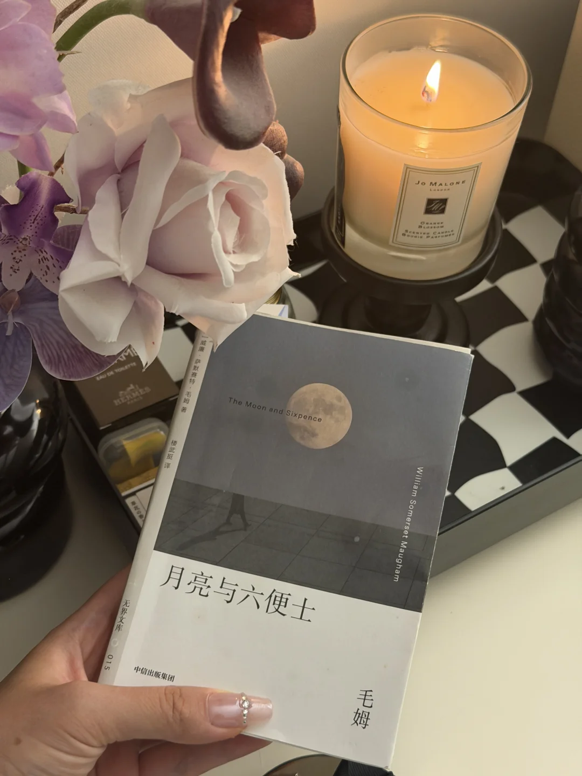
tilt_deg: -52.0
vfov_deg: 39.7
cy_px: 388
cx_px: 291
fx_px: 1076
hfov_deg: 30.3
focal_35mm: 48
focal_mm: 6.76
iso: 500
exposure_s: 1/33
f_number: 1.78
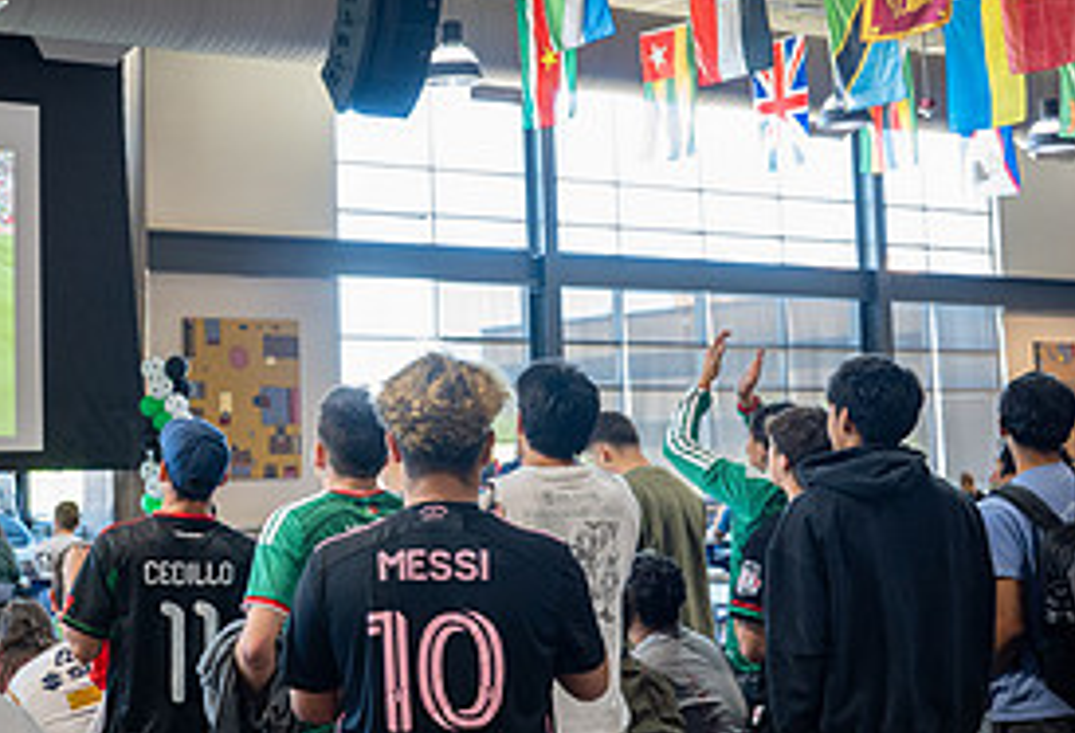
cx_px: 74
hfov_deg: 32.3
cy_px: 290
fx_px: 1745
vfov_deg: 23.7
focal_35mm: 58
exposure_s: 1/160
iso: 2000
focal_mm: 27
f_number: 2.8
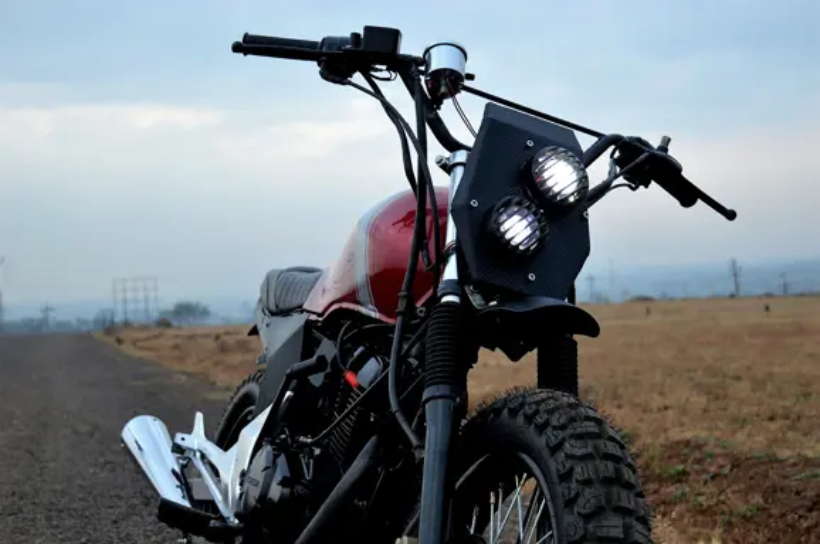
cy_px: 272
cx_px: 410
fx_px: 1297
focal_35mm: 57
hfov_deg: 35.1
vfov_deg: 23.7
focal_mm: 38
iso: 400
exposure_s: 1/125
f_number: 4.8
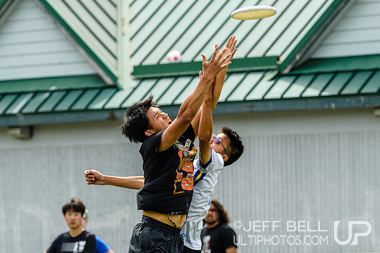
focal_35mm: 305
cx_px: 190
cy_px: 191
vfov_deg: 4.5
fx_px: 3225
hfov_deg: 6.7
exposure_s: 1/1250
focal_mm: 135
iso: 125
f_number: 3.2
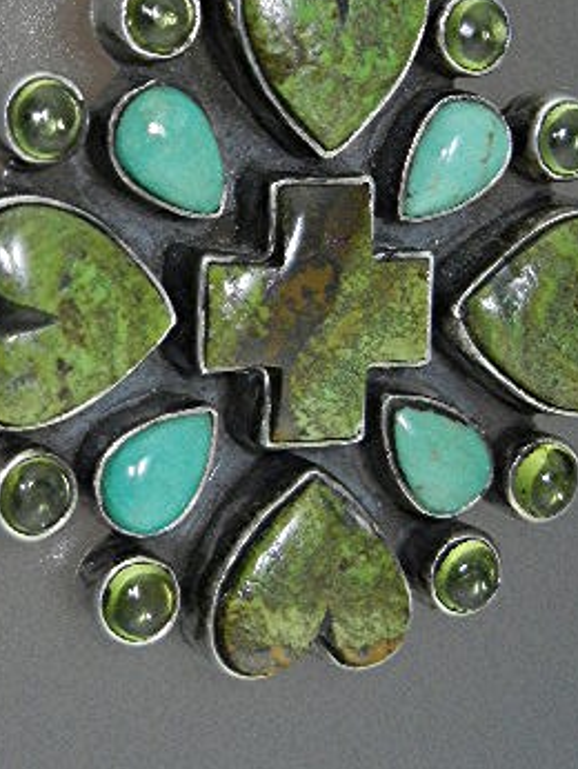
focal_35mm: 109
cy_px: 182
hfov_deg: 13.6
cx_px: 253
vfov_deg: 17.9
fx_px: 2424
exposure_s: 1/30
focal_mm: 10.6
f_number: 8
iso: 800
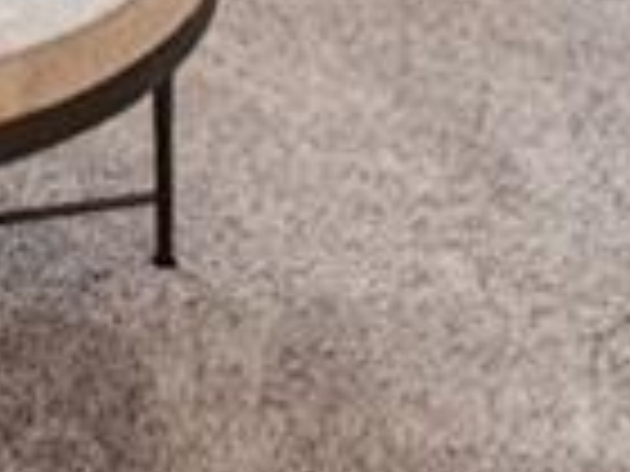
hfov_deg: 16.7
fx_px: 2038
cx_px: -153
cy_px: -948
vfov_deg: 9.9
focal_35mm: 112
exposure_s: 1/80
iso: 400
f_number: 8
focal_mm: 16
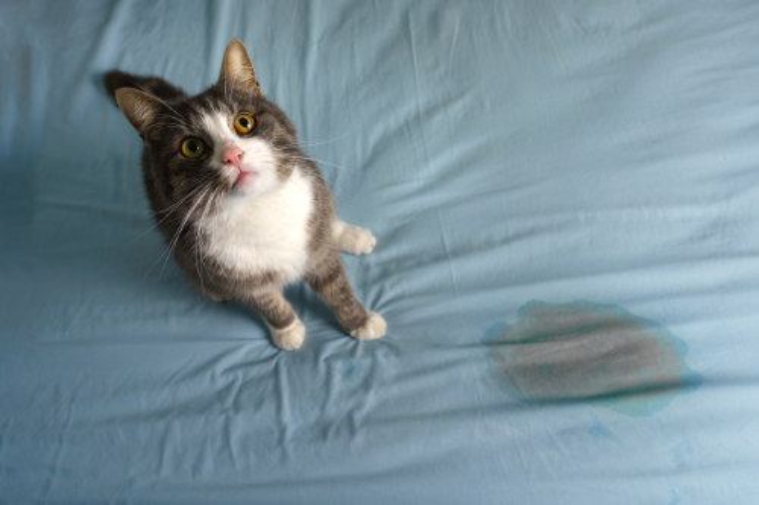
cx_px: 380
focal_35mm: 30
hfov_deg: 61.9
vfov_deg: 43.6
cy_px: 252
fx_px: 632
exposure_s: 1/250
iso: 100
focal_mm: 30
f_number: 9
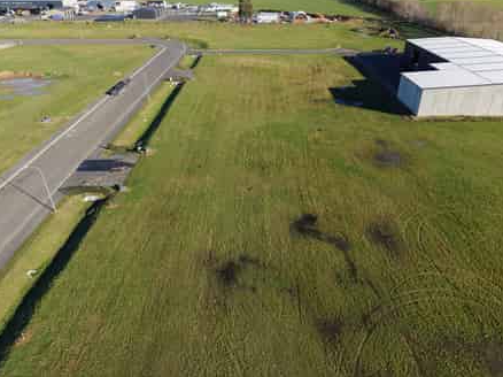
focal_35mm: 27
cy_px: 205
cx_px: 260
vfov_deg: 51.2
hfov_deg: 65.3
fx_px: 392
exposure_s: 1/5000
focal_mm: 8.67
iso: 320
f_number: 1.8
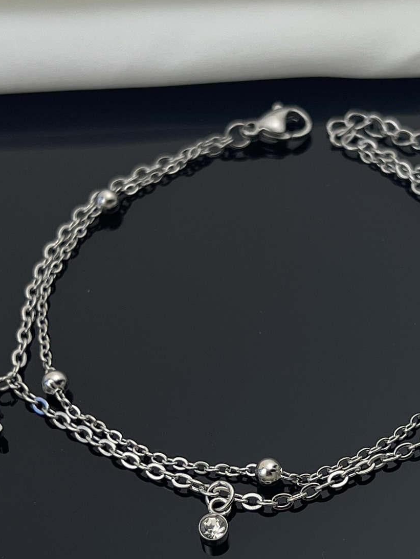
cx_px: 244
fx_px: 663
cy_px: 305
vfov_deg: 45.7
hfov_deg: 35.1
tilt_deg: -54.0
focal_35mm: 41
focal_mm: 5.7
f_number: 1.5
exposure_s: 1/355
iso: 50
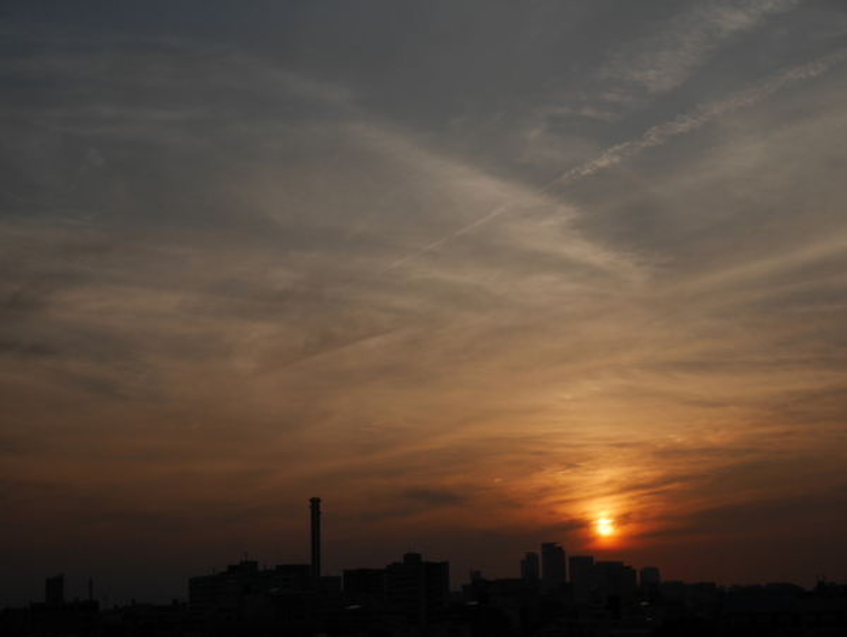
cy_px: 318
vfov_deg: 23.0
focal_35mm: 64
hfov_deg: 30.2
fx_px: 1567
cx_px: 424
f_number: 9
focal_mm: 32
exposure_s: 1/400
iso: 200
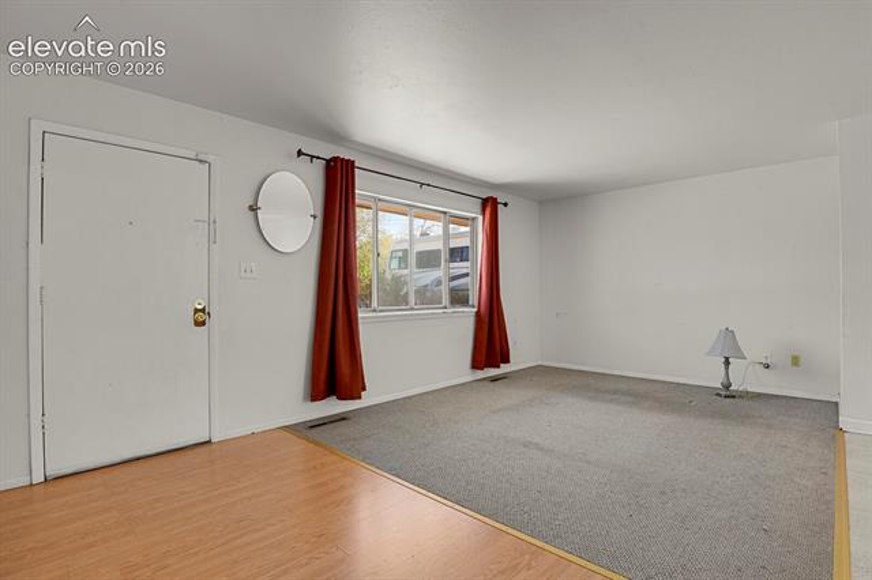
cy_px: 290
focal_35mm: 17
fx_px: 412
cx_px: 436
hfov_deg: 93.3
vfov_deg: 70.4
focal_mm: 17
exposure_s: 1.6
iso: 250
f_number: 8
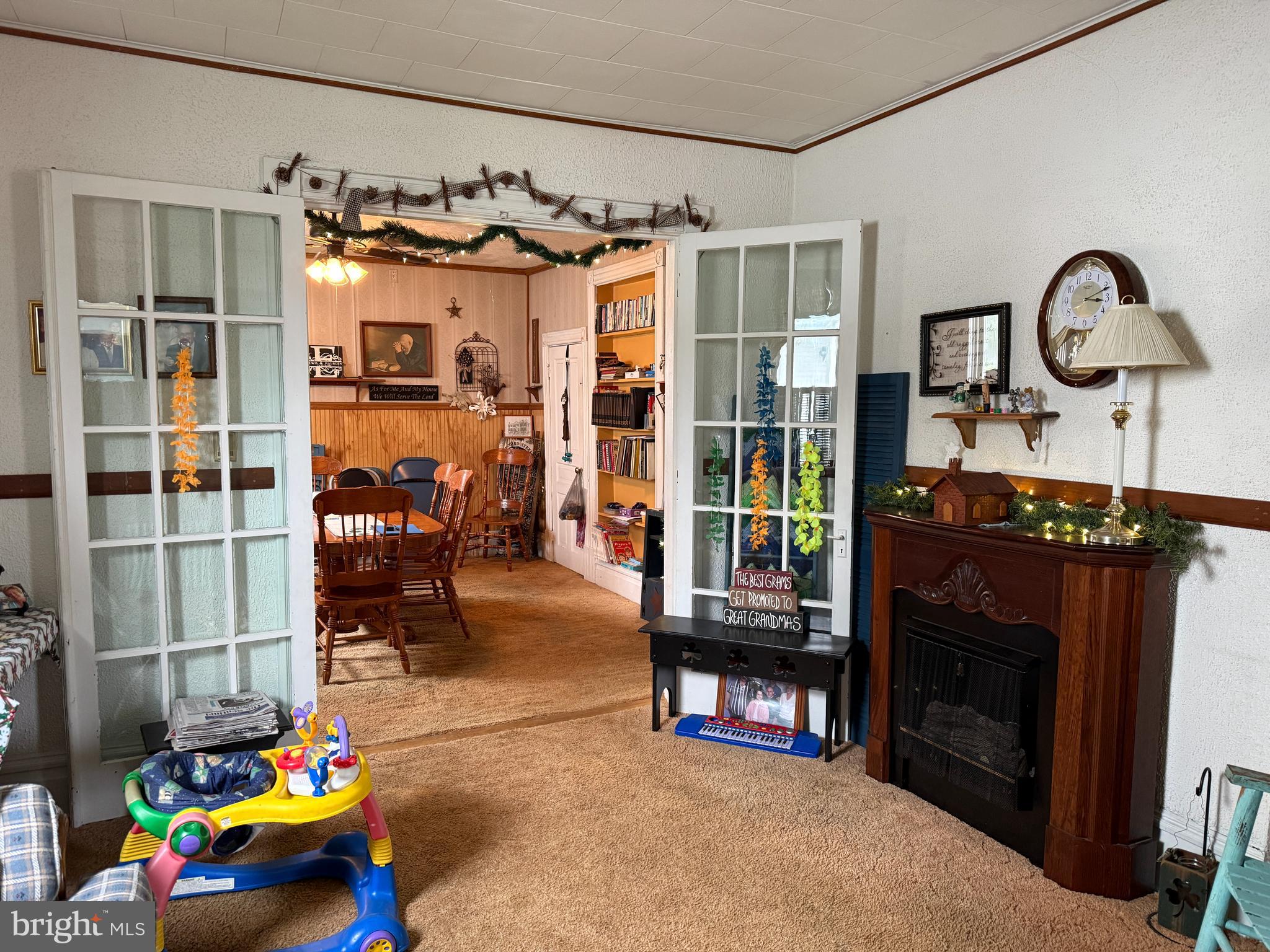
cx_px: 635
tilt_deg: -4.1
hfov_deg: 71.6
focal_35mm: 24
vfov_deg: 56.8
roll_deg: -0.2
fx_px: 881
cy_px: 476
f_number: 1.78
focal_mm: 6.76
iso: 400
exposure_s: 1/60
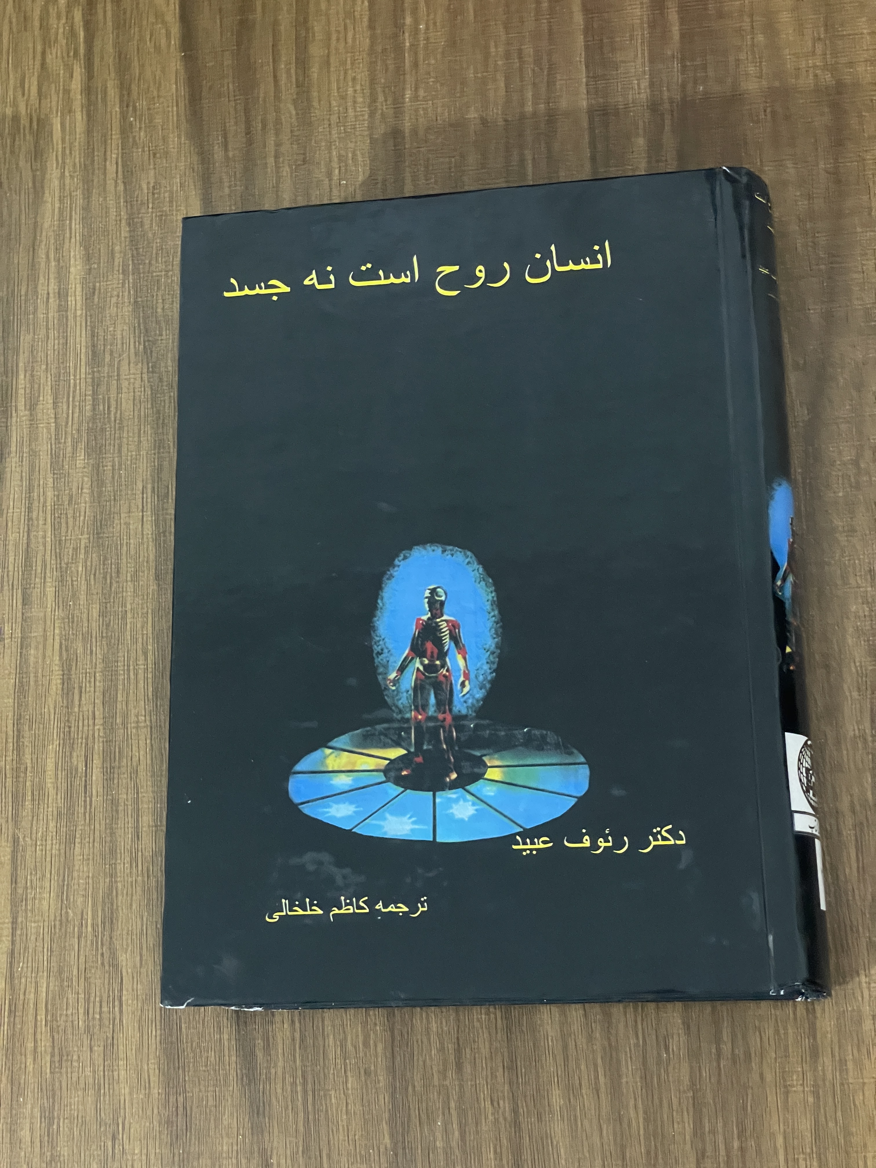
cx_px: 438
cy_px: 584
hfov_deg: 28.0
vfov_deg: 36.8
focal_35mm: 52
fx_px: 1755
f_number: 2
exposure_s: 1/30
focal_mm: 6
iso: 1600
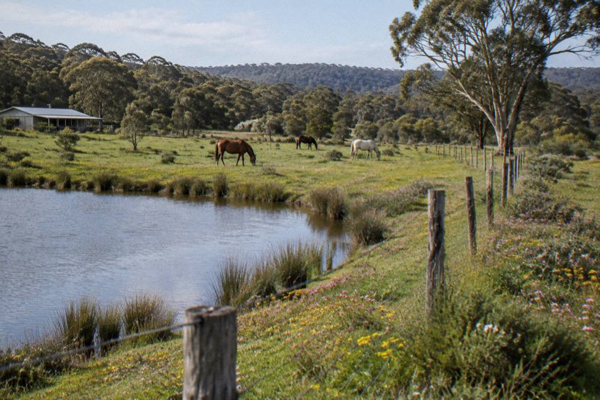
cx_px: 300
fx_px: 616
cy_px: 200
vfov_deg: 35.9
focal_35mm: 37
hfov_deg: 51.9
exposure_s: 1/1250
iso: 400
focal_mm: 37
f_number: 4.5
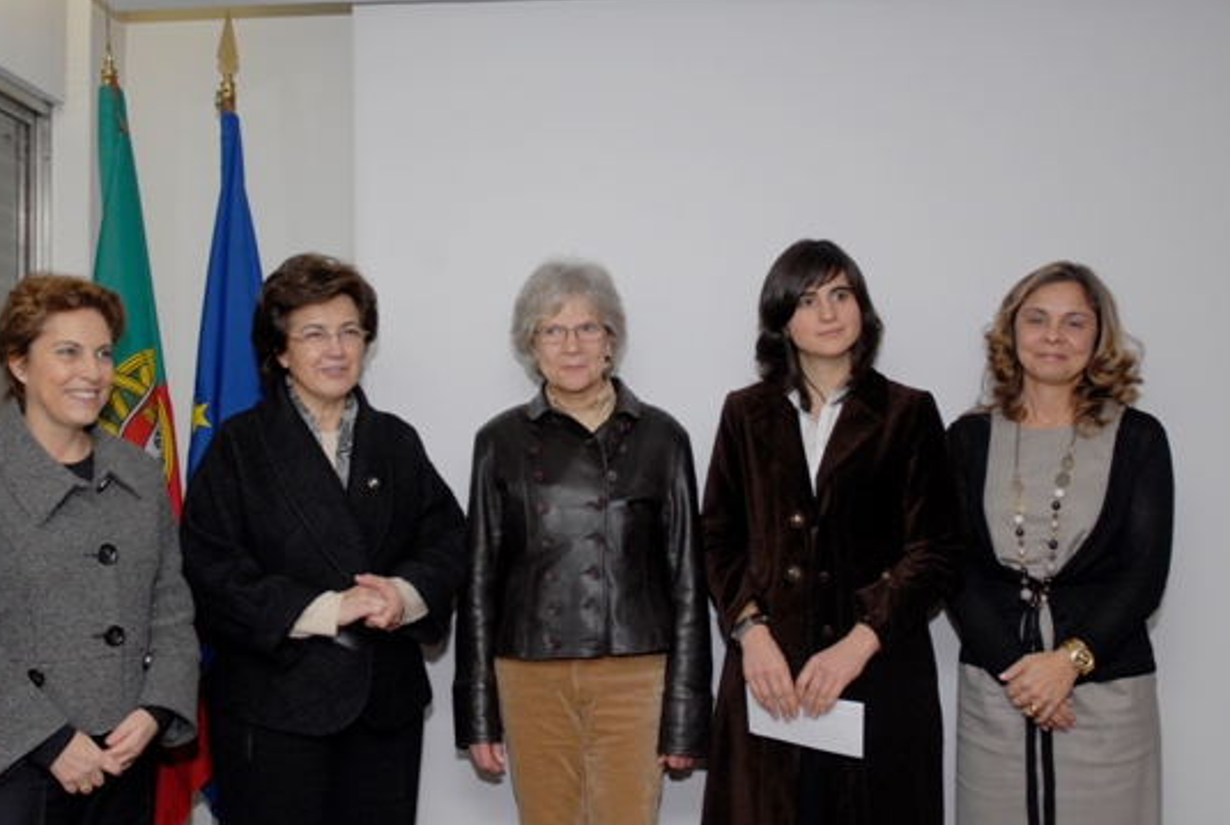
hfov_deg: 51.7
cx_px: 552
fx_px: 1267
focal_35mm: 37
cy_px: 425
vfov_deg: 36.1
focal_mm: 22
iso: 400
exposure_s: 1/80
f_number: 5.6
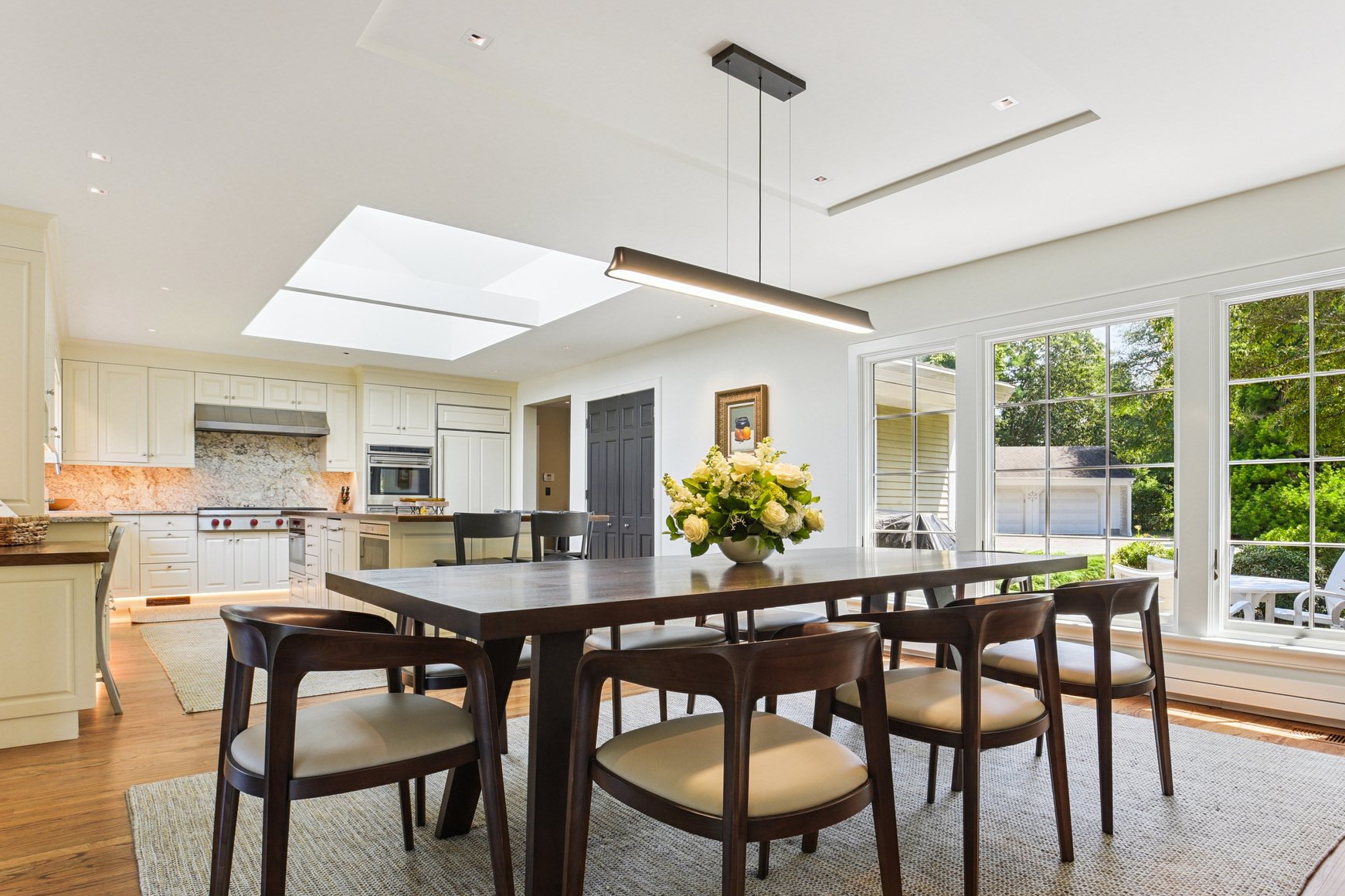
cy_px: 505
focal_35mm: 20
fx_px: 747
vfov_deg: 61.7
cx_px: 706
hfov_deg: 83.9
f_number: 11
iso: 400
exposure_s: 1/40
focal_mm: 17
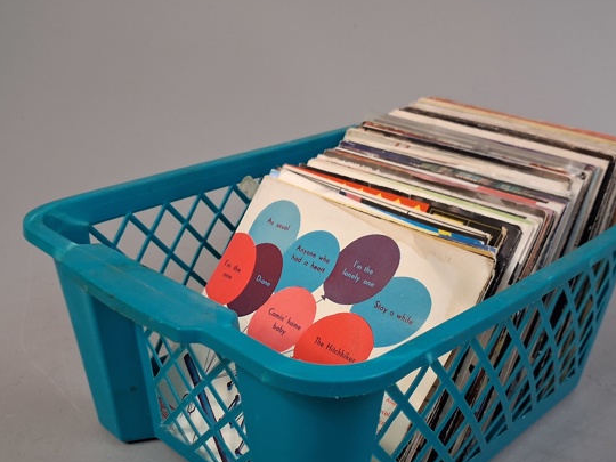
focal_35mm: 40
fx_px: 712
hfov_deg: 46.8
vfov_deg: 35.6
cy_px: 308
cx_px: 326
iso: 400
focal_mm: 4
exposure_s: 1/50
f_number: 1.8
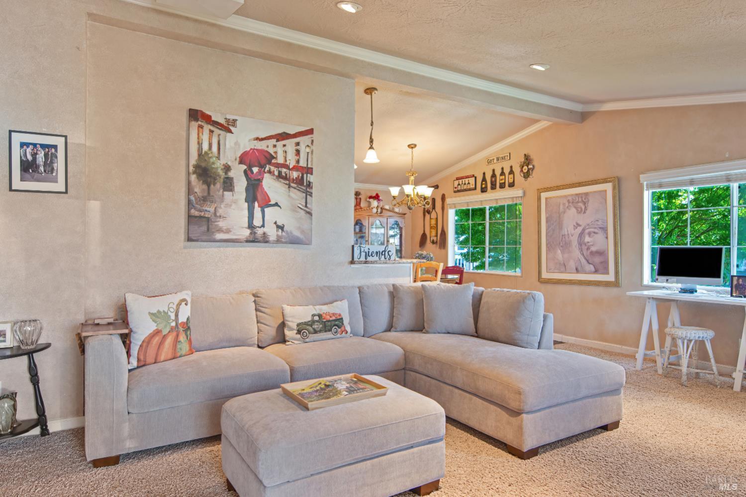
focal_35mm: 21
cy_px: 248
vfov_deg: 59.5
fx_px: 435
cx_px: 373
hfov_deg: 81.2
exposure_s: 1/40
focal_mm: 14
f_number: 3.2
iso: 100
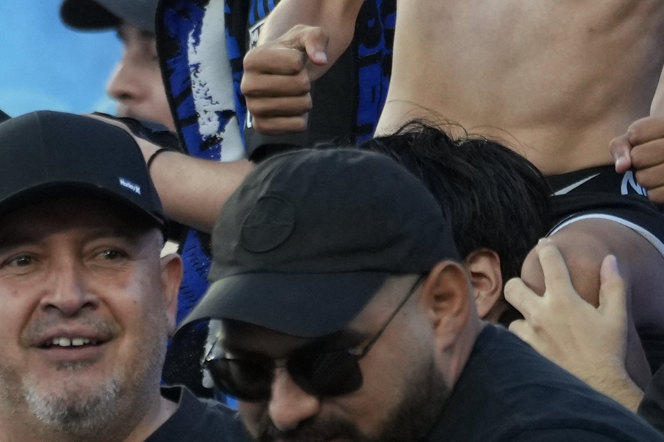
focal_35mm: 1282
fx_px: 23641
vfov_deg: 1.1
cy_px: -215
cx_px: 482
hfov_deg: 1.6
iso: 800
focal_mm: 200
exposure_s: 1/1600
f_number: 3.2
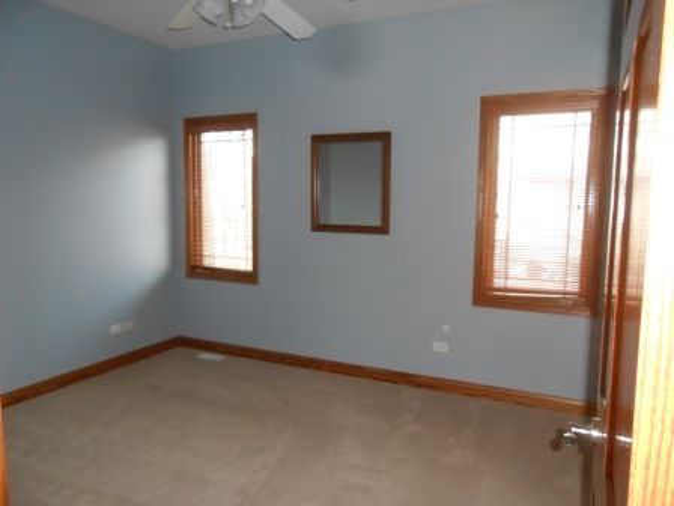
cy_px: 253
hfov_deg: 67.3
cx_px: 337
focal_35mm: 26
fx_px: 506
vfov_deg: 53.1
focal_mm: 4.6
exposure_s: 1/25
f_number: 3.5
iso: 400
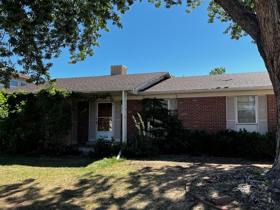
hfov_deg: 53.7
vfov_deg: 41.8
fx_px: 275
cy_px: 110
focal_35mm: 34
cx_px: 162
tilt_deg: +3.5
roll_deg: +0.0
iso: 50
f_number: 1.6
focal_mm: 5.1
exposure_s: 1/1776
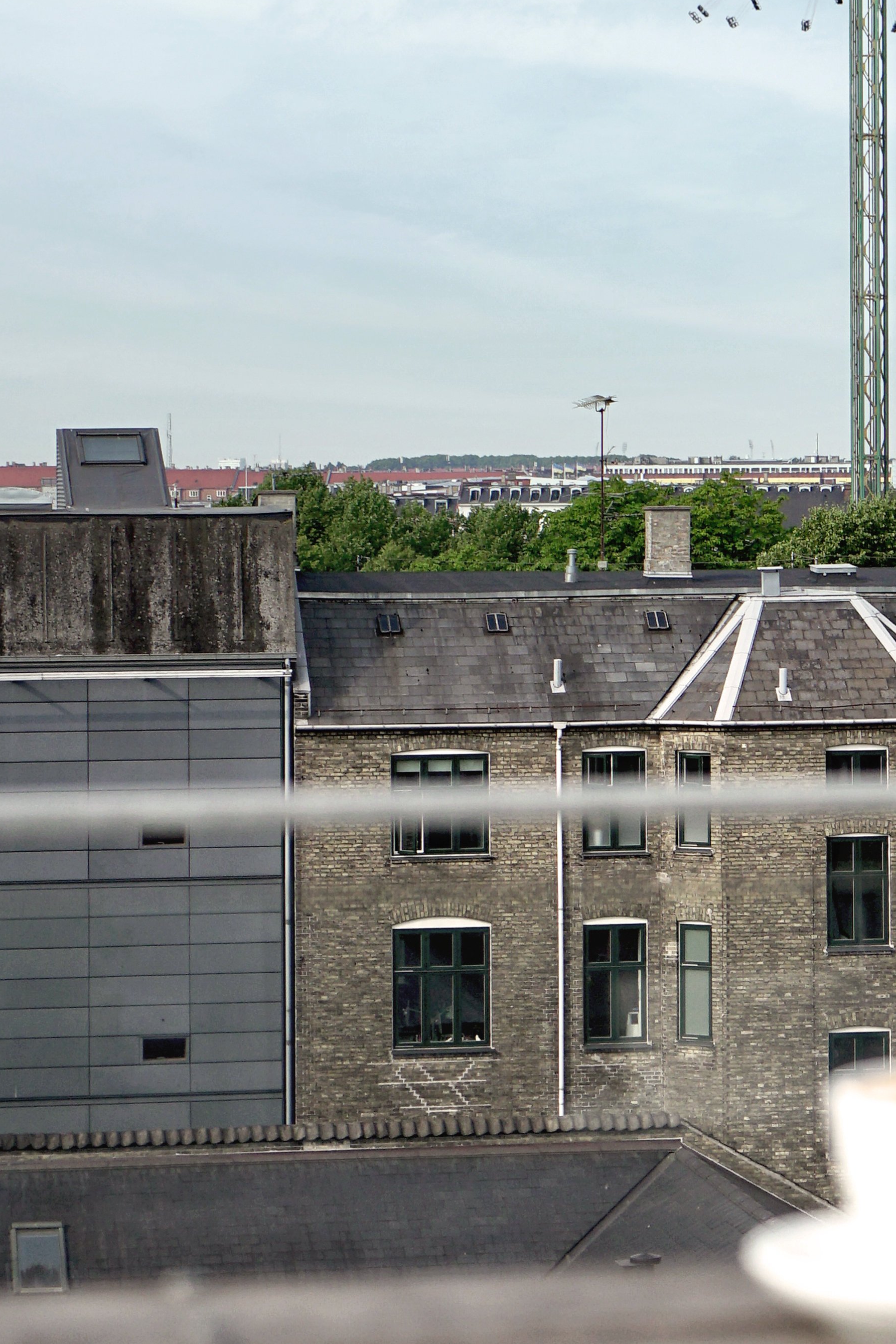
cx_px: 672
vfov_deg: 18.2
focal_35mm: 112
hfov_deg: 12.2
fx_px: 4181
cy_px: 400
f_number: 4
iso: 320
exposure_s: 1/2000
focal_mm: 50
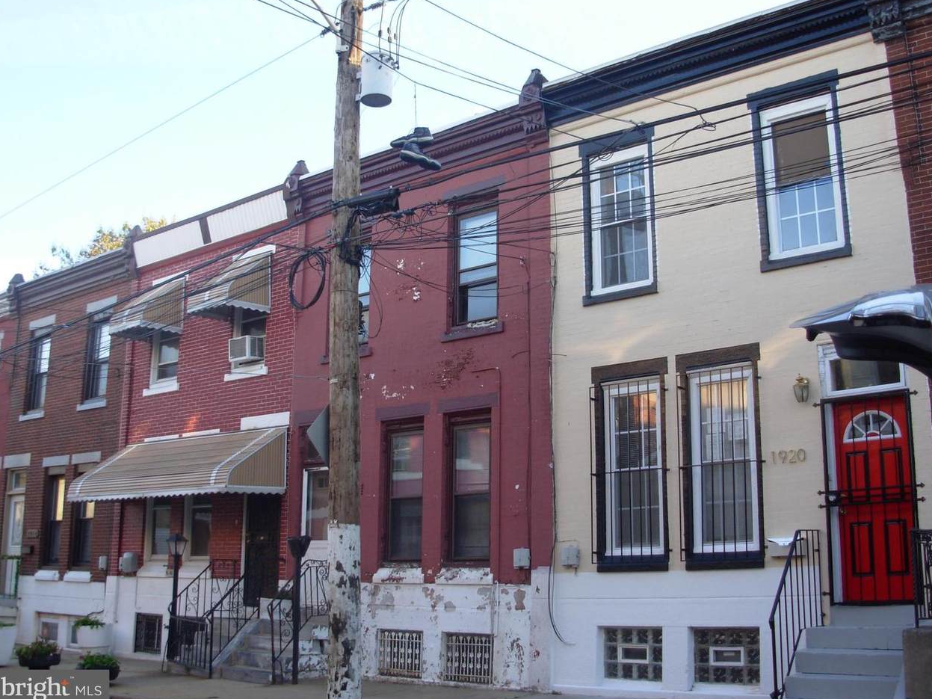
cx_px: 471
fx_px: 1050
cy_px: 349
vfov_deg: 36.8
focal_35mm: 39
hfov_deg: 47.9
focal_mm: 6.3
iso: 50
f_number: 2.9
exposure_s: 1/98.7
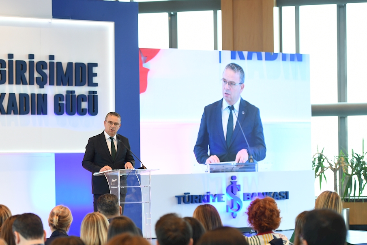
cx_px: 133
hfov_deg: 17.9
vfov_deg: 12.0
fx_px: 1162
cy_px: 154
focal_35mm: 114
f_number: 3.2
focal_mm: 86
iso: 800
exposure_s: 1/160
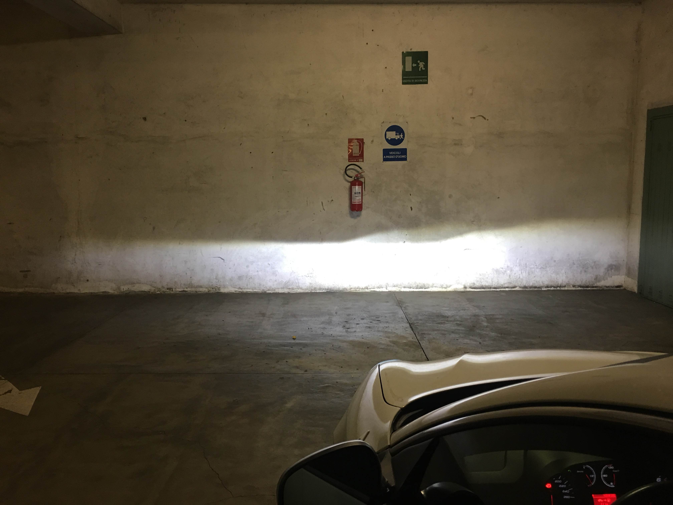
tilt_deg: -6.1
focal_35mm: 29
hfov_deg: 61.7
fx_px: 564
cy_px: 252
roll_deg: -0.3
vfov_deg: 48.2
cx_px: 336
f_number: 2.2
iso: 50
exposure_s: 1/17
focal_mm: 4.15
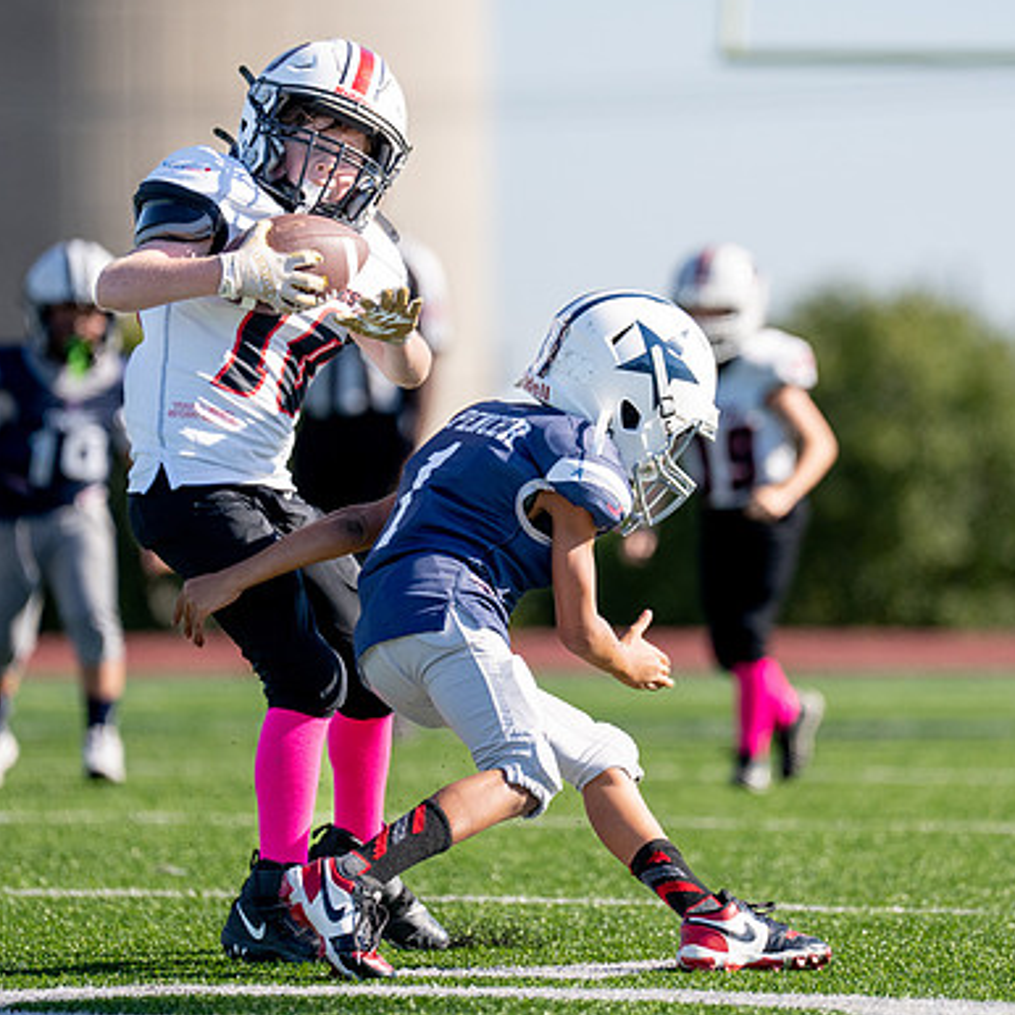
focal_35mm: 341
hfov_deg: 5.1
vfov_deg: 5.1
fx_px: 11312
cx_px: 553
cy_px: 430
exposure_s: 1/5000
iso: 320
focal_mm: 200
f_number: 2.8
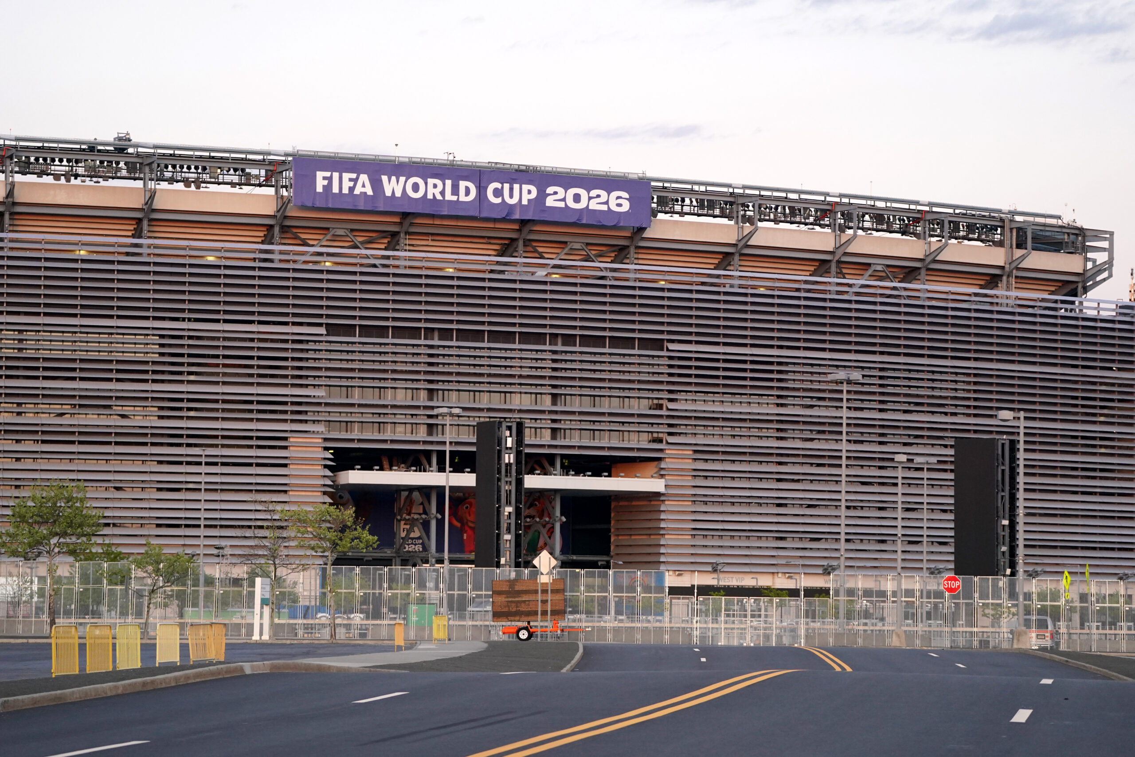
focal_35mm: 137
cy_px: 378
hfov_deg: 15.0
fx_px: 4319
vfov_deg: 10.0
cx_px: 568
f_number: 5
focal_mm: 137
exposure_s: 1/640
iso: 2500
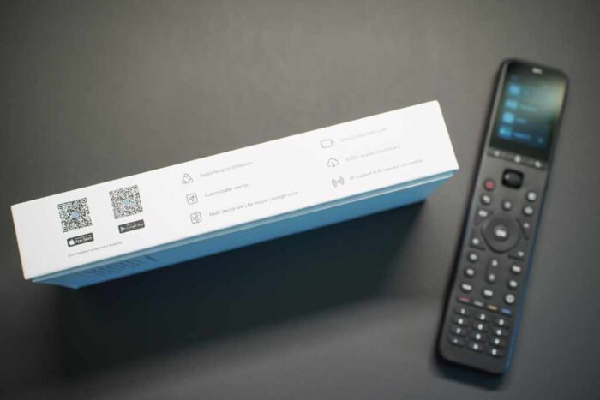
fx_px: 625
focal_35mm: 38
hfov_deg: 51.3
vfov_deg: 35.5
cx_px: 300
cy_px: 200
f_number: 2.2
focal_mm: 25
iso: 100
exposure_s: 1/50
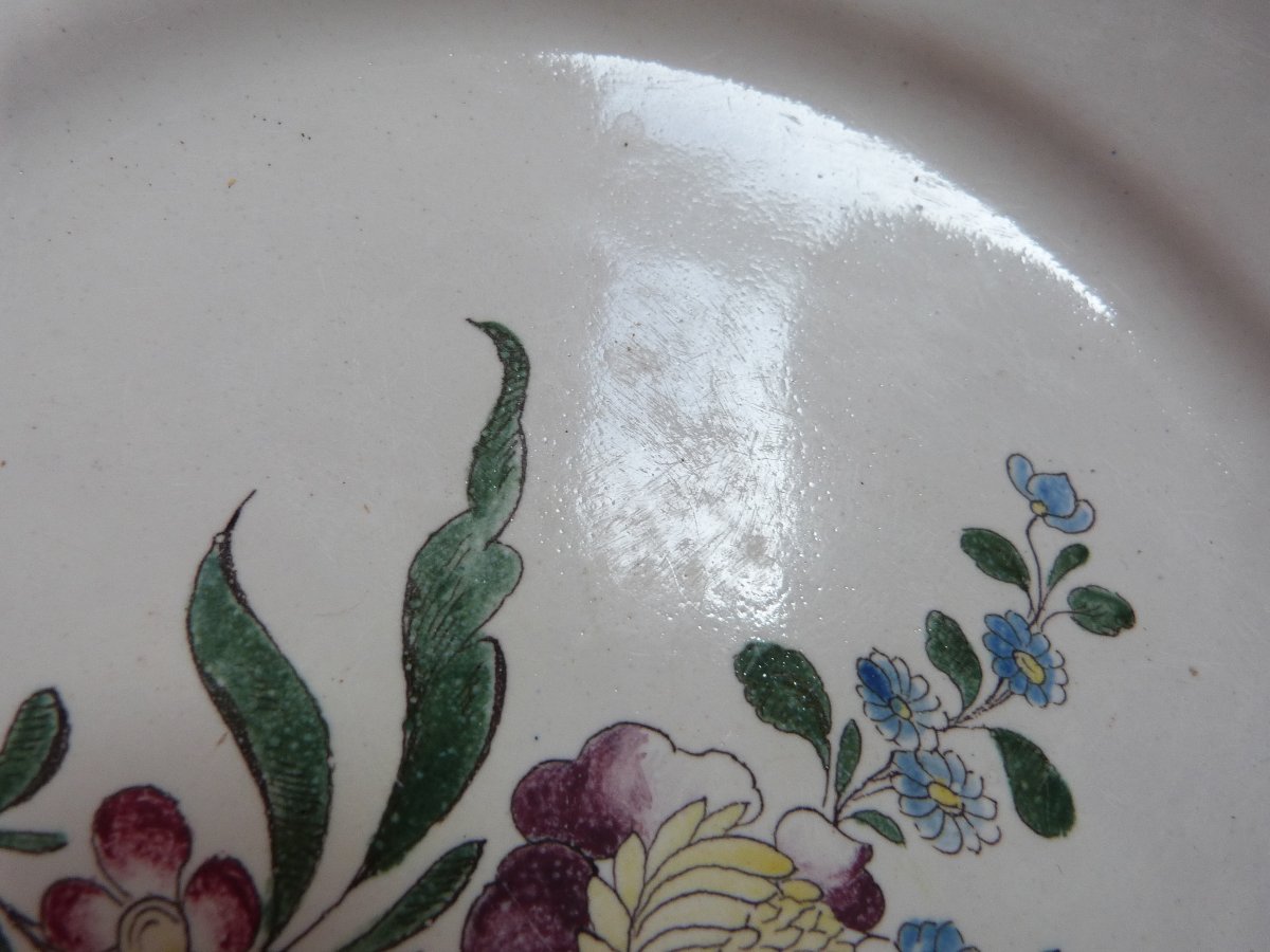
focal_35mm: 25
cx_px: 635
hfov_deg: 69.4
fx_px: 917
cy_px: 476
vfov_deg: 54.9
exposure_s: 1/60
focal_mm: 4.5
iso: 125
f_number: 2.8
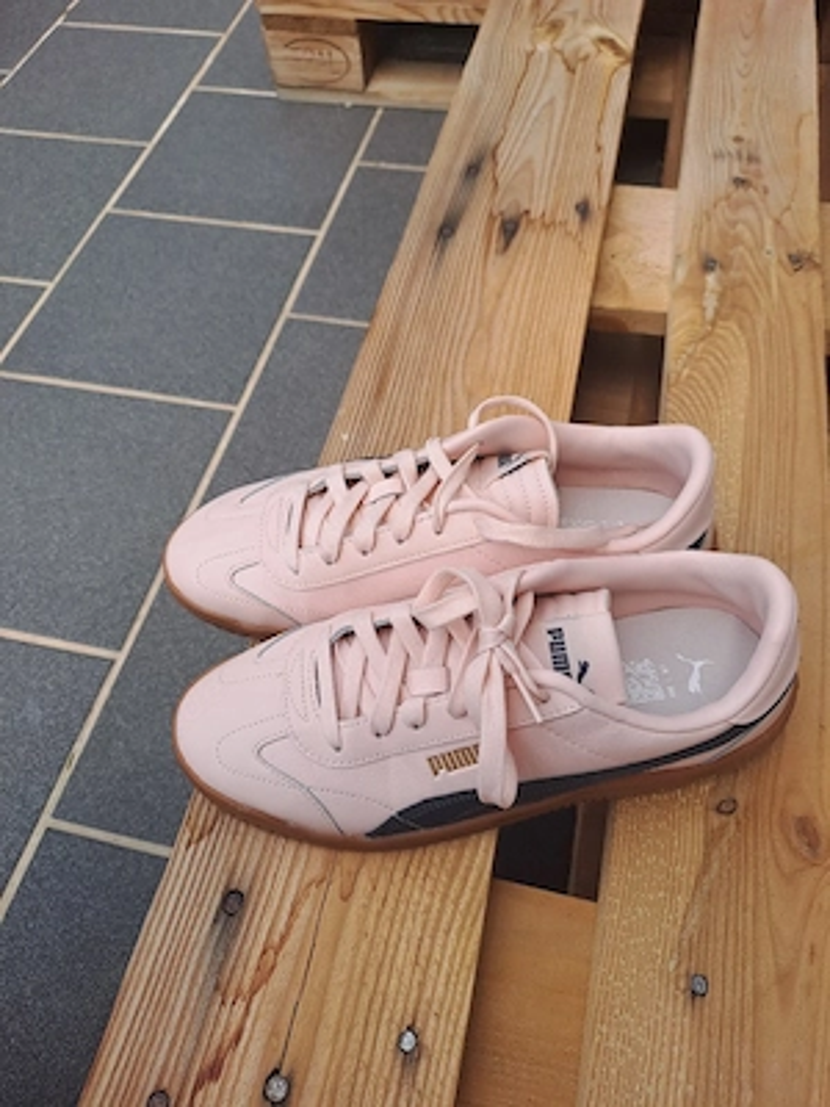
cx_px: 415
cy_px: 554
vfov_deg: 69.4
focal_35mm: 25
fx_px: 799
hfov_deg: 54.9
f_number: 1.8
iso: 32
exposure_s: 1/667
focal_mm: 4.65
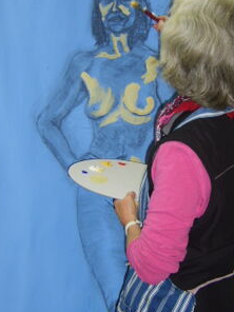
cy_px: 117
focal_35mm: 77
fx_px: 694
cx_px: 142
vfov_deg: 25.3
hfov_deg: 19.1
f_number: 2.8
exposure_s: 1/30
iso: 50
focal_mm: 7.8
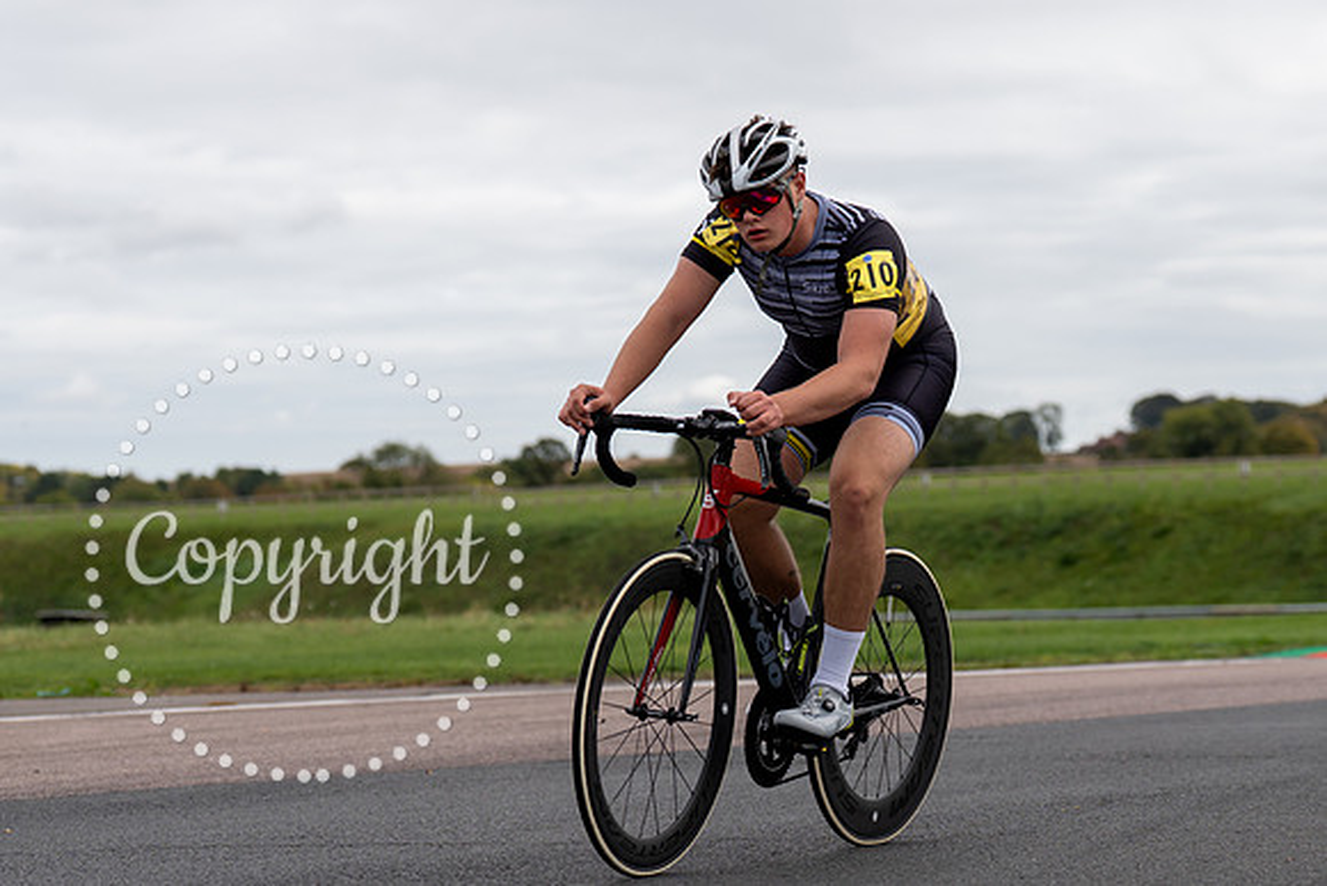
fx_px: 4324
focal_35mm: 117
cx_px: 695
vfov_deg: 11.7
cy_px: 468
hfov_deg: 17.4
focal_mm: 74
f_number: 3.5
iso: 125
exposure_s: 1/1000
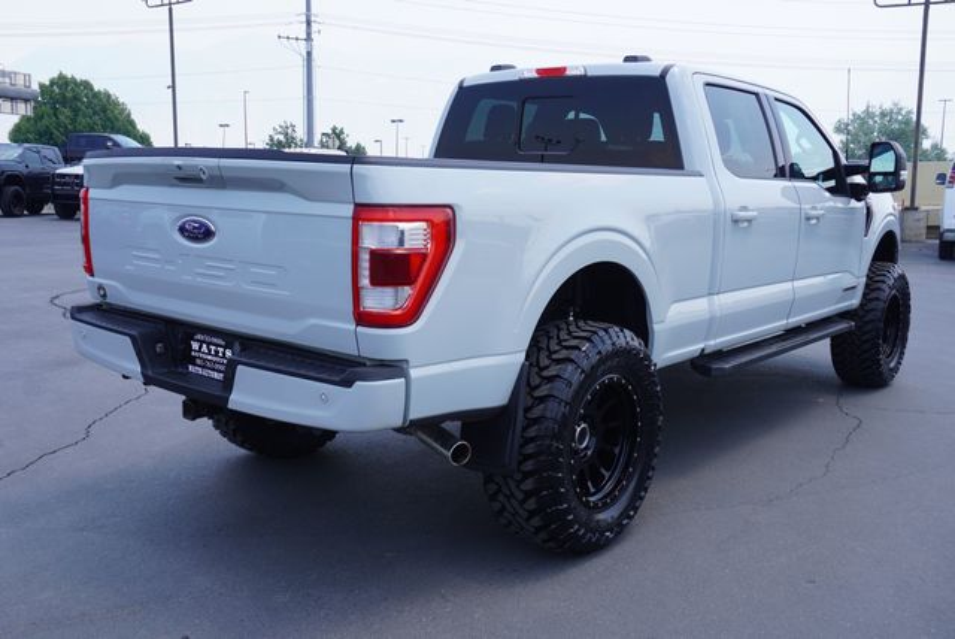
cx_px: 478
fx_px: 916
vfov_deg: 38.4
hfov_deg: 55.1
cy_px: 320
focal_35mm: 34
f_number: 8
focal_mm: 23
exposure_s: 1/125
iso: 100
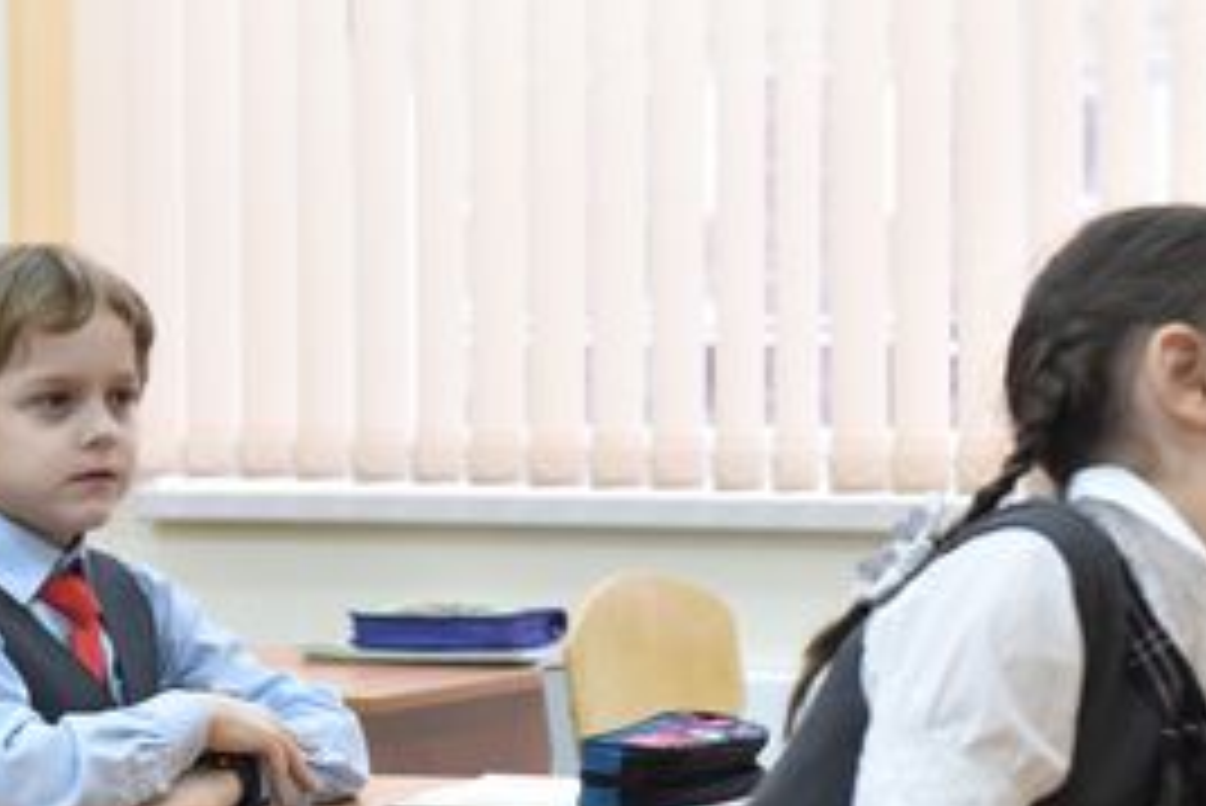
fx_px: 4893
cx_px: 356
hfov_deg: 14.0
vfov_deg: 9.4
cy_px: 531
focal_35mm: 146
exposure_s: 1/250
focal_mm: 56
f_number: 4.5
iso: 4000
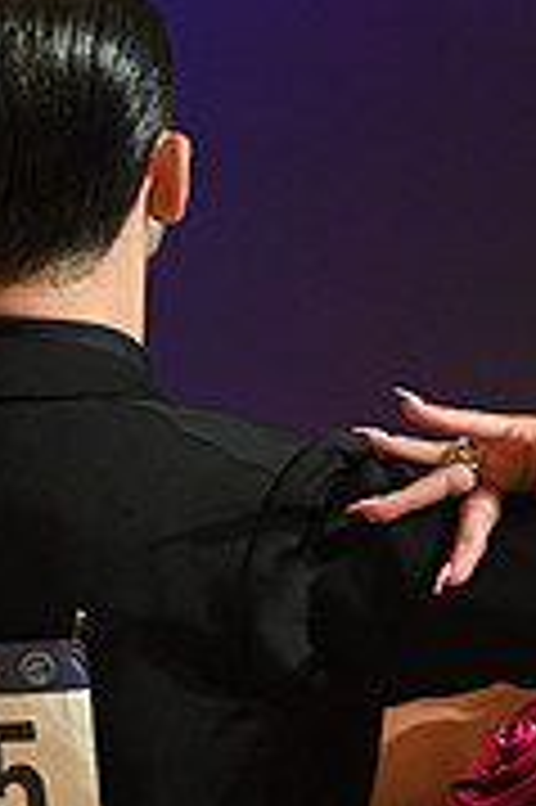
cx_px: 408
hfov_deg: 3.4
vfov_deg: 5.0
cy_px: 1153
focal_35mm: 406
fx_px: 9084
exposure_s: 1/500
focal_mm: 125
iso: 2500
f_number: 4
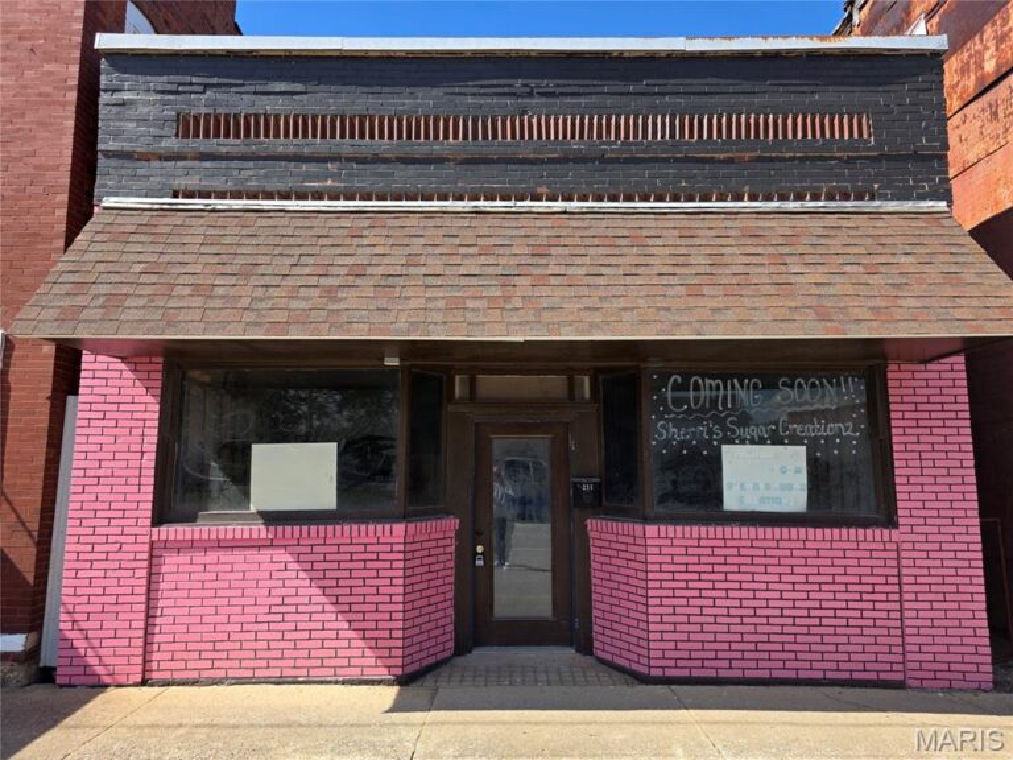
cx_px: 506
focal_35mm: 23
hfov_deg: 73.9
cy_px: 380
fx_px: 673
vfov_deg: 58.9
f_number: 1.7
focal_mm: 6.3
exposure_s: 1/3009
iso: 80
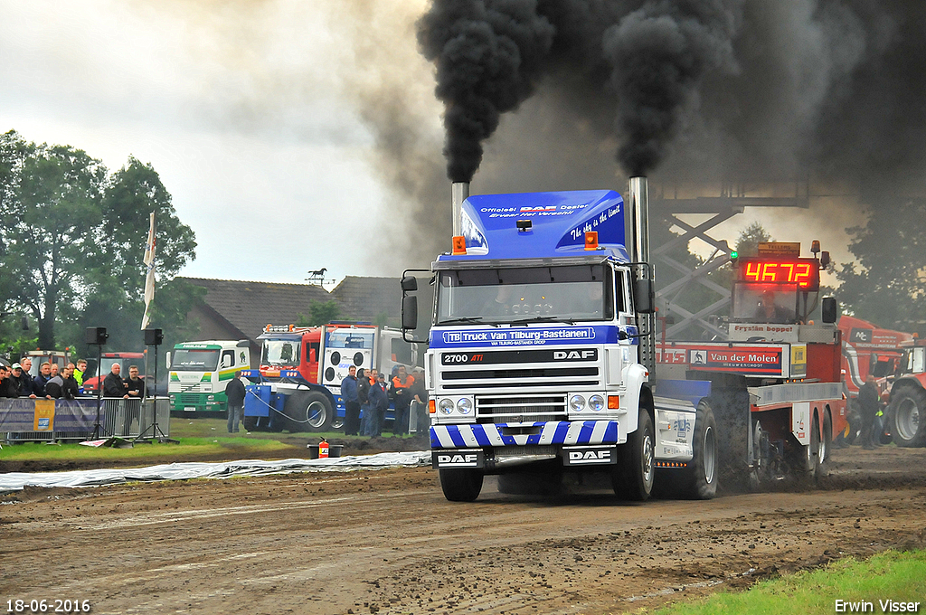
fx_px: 4046
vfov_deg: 8.7
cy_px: 308
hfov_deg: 13.1
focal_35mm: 158
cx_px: 463
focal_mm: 105
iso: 1000
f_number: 5.6
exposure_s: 1/320
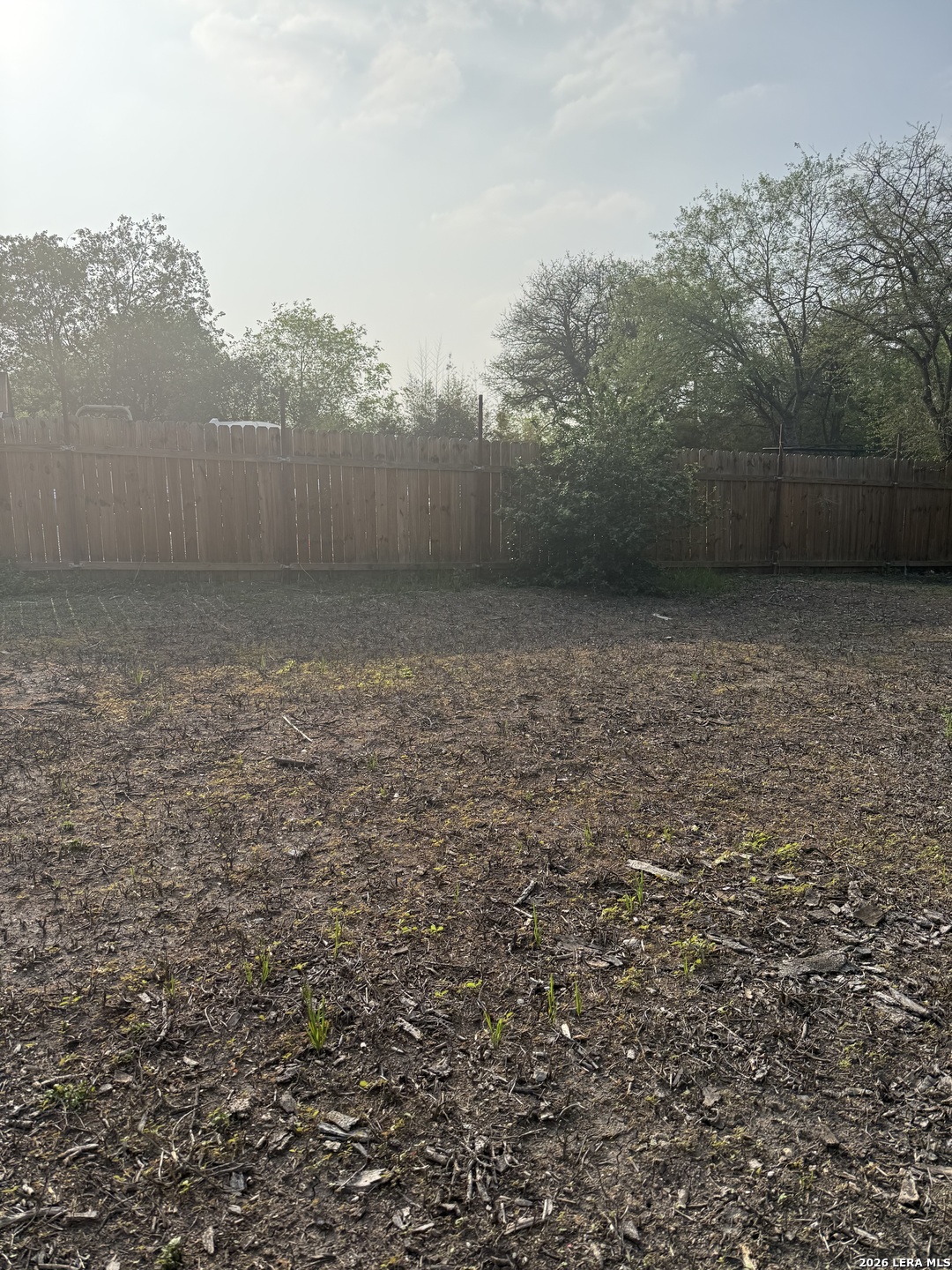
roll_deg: -2.5
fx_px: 880
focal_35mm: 24
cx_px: 476
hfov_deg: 56.8
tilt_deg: -8.6
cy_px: 635
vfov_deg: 71.6
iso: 80
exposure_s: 1/4975
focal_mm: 6.76
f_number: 1.78
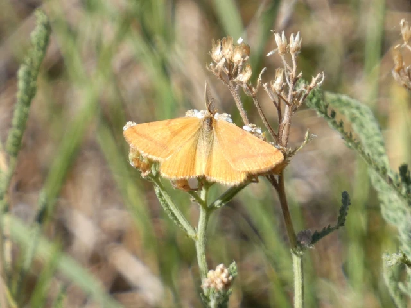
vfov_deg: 1.9
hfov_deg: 2.5
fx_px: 9498
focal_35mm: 800
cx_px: 206
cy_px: 154
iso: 125
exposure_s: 1/100
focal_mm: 143.4
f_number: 7.1
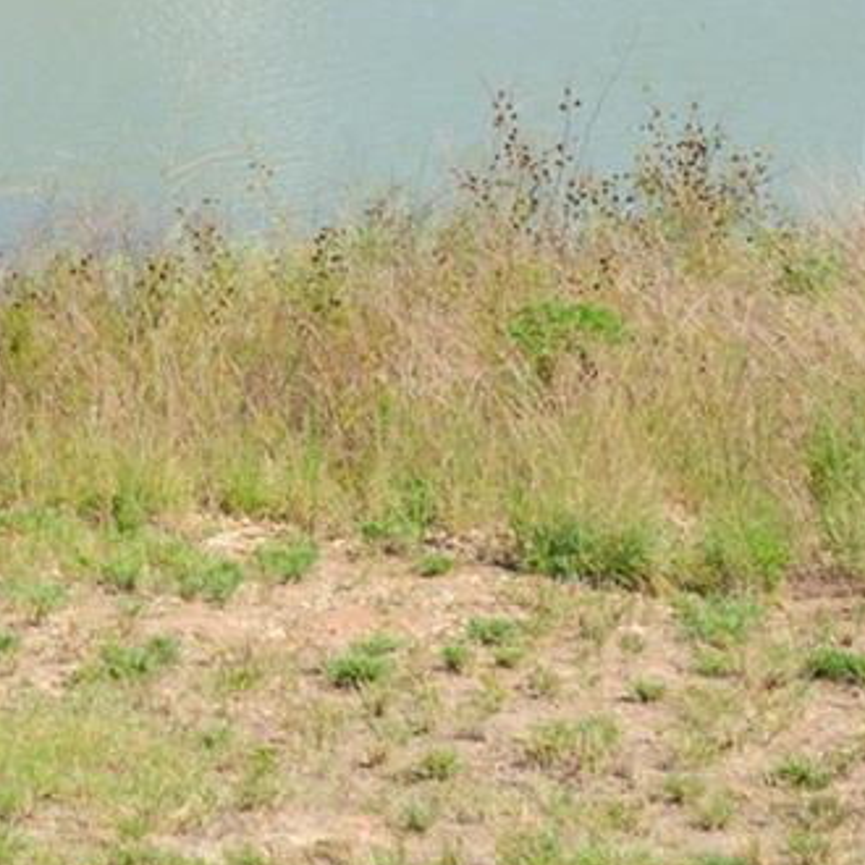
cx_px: -343
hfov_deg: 10.7
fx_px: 4467
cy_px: -377
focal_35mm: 158
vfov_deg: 10.7
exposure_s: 1/1250
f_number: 4
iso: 125
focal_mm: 30
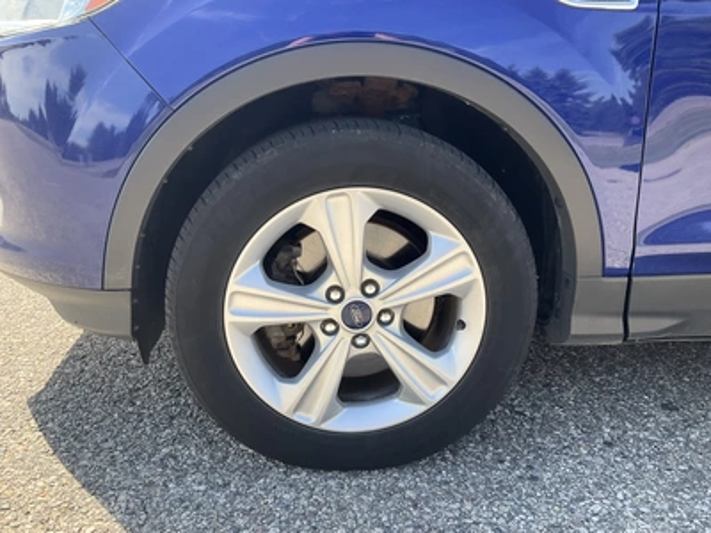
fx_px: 596
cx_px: 356
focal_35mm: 29
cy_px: 266
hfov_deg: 61.7
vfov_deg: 48.2
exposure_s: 1/325
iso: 25
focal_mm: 3
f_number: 1.8
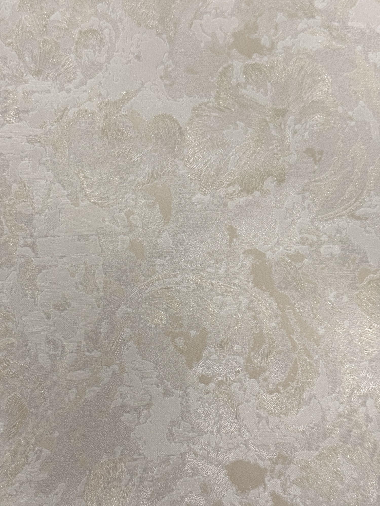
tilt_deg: -79.6
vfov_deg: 39.7
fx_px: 703
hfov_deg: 30.3
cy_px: 253
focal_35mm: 48
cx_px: 190
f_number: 1.78
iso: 80
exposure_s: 1/121
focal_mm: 6.76
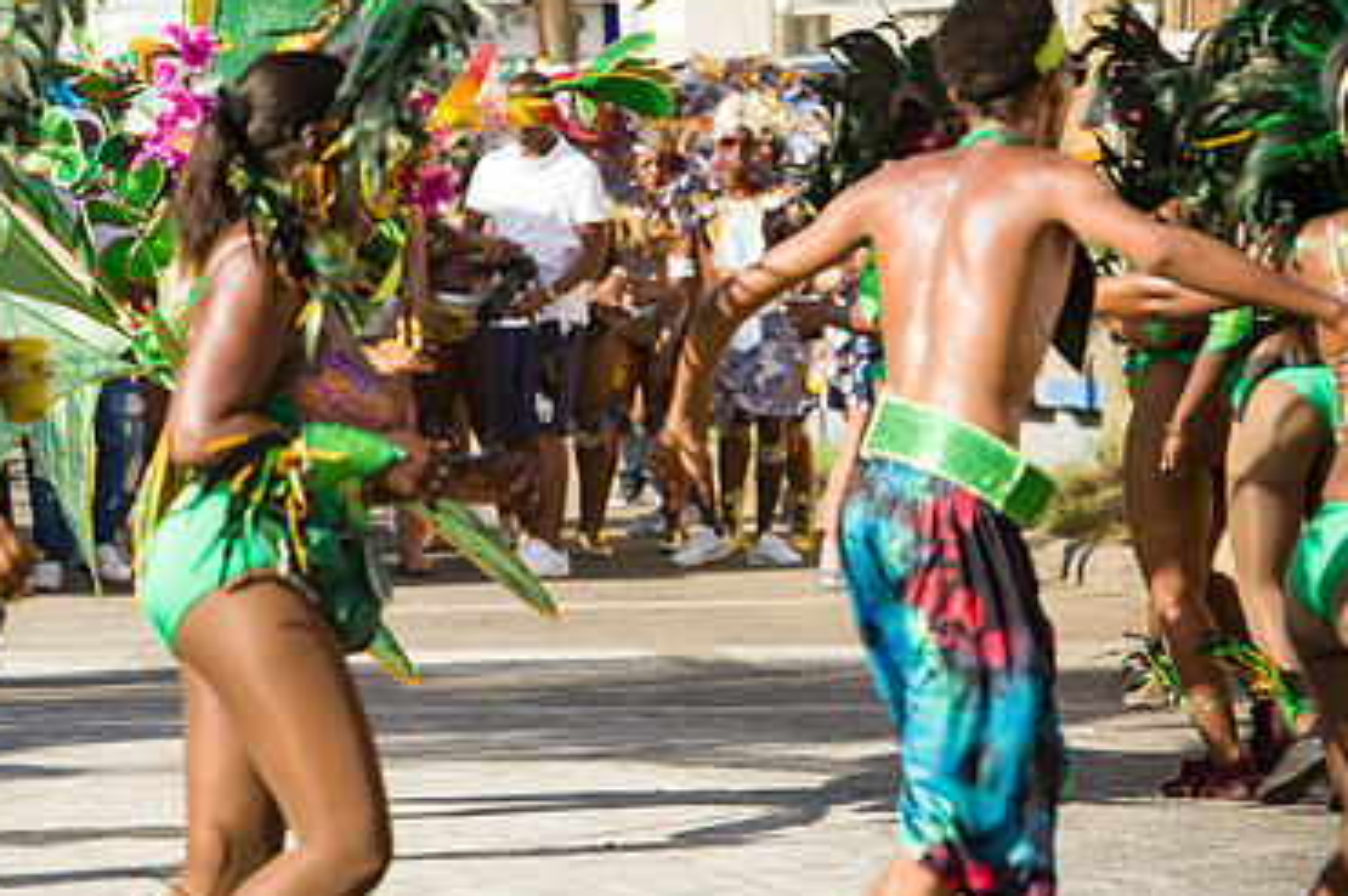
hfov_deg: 8.2
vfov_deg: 5.5
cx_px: 430
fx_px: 9390
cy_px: 426
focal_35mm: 251
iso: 100
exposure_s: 1/200
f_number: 7.1
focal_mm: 160
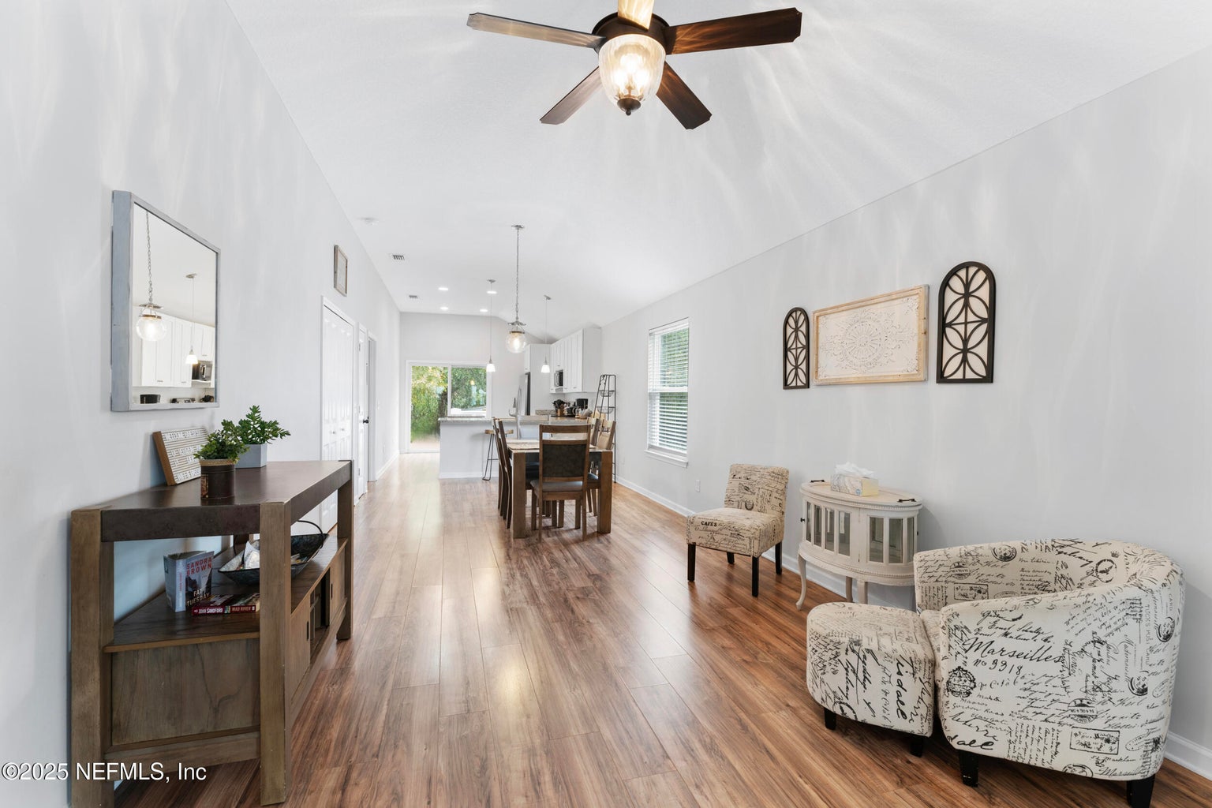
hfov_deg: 97.5
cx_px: 606
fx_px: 532
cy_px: 404
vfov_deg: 74.4
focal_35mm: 16
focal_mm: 15.8
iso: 200
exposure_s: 1.6
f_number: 9
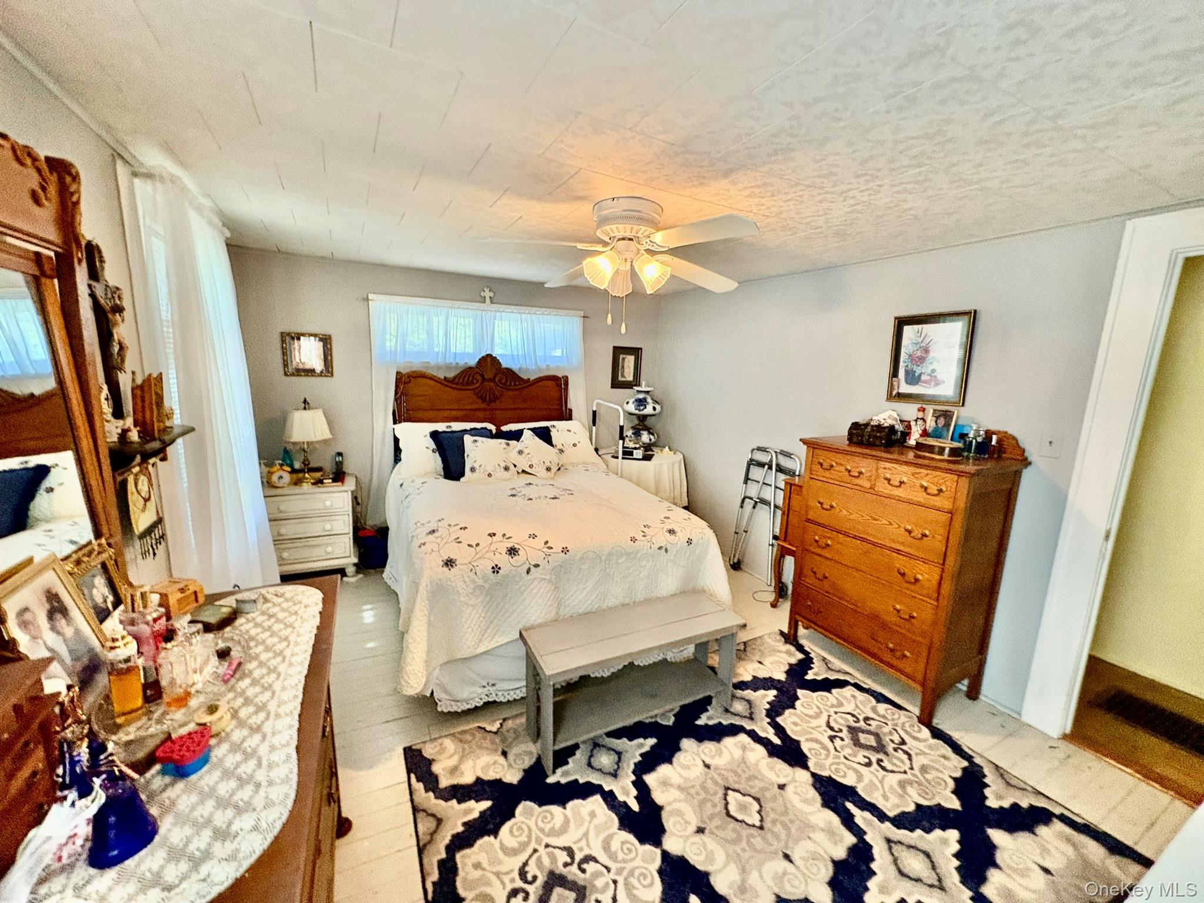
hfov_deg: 102.1
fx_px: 487
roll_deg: -1.0
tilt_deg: -10.5
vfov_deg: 85.7
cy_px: 452
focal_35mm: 14
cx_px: 602
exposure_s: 1/60
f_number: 2.2
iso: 400
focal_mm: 2.22
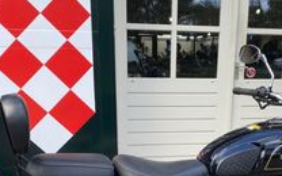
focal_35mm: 53
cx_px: 176
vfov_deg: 23.0
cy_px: 192
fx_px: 407
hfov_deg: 38.0
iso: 32
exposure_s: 1/229
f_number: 1.8
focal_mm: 4.25
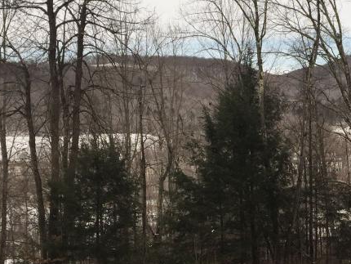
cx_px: 316
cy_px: 181
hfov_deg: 27.2
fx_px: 700
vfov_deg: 21.2
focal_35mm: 69
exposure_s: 1/1799
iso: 40
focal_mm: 4.15
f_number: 2.2
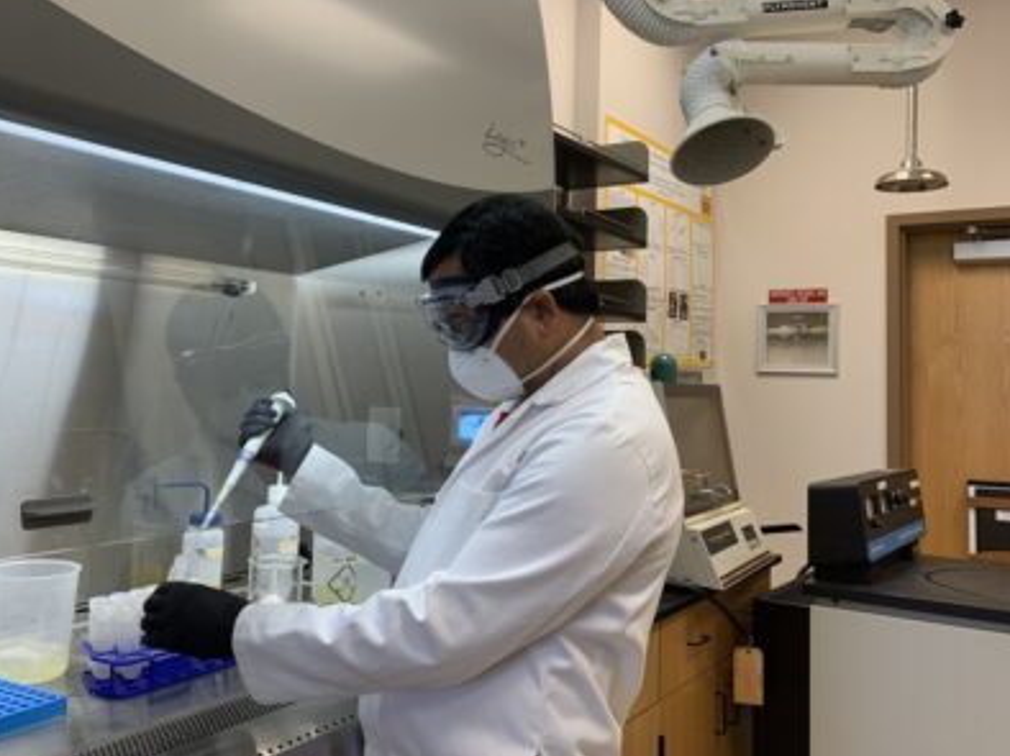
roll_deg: -1.3
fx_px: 962
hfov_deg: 55.3
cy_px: 334
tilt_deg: +2.4
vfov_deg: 42.8
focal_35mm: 33
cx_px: 467
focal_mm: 4.25
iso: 80
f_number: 1.8
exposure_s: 1/120
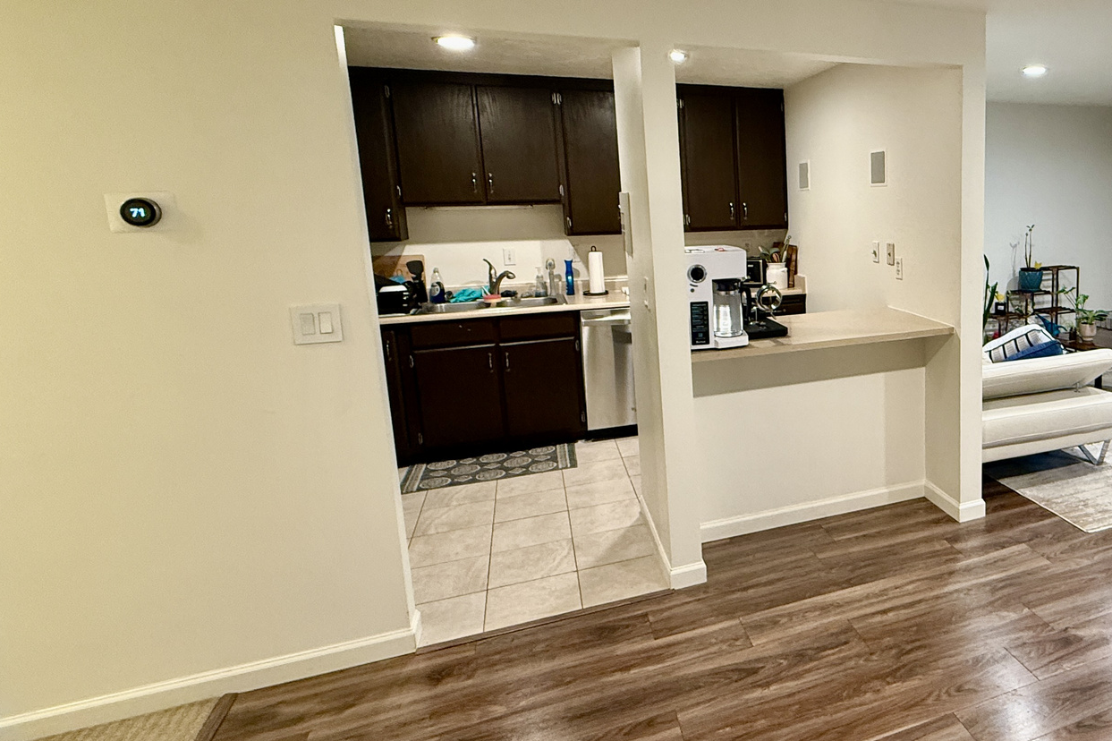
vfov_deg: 52.8
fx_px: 741
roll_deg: +0.9
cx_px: 875
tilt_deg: -7.7
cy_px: 308
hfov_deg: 67.5
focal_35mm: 24
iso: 250
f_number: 2.2
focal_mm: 2.22
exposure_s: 1/60
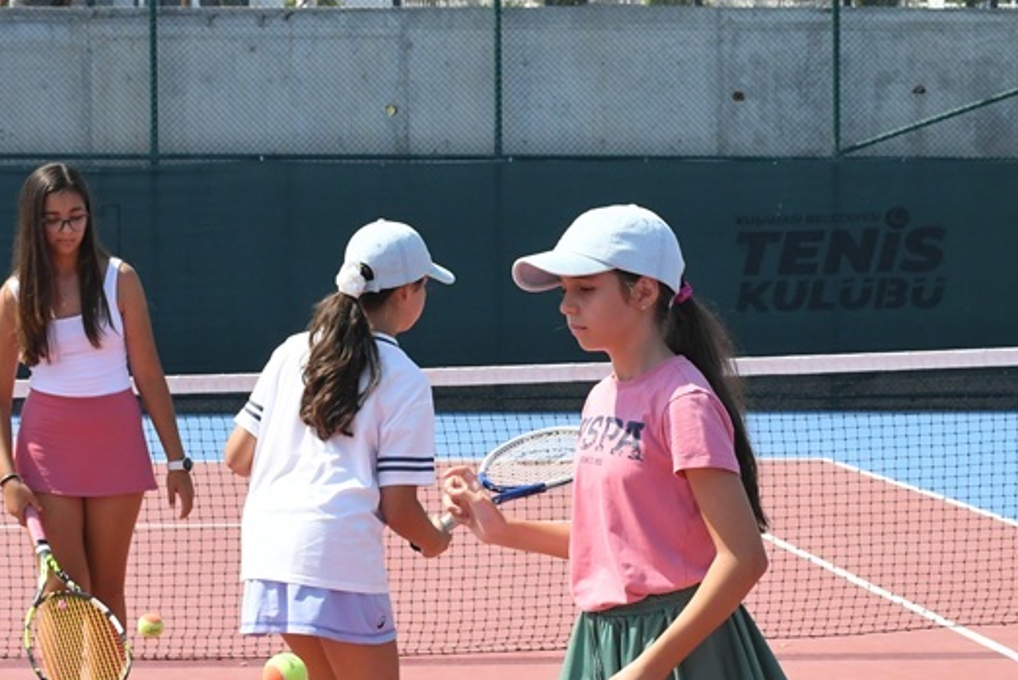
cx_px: 530
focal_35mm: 134
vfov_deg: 10.2
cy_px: 549
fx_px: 3790
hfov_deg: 15.3
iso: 1600
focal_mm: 42
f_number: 9
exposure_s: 1/2500
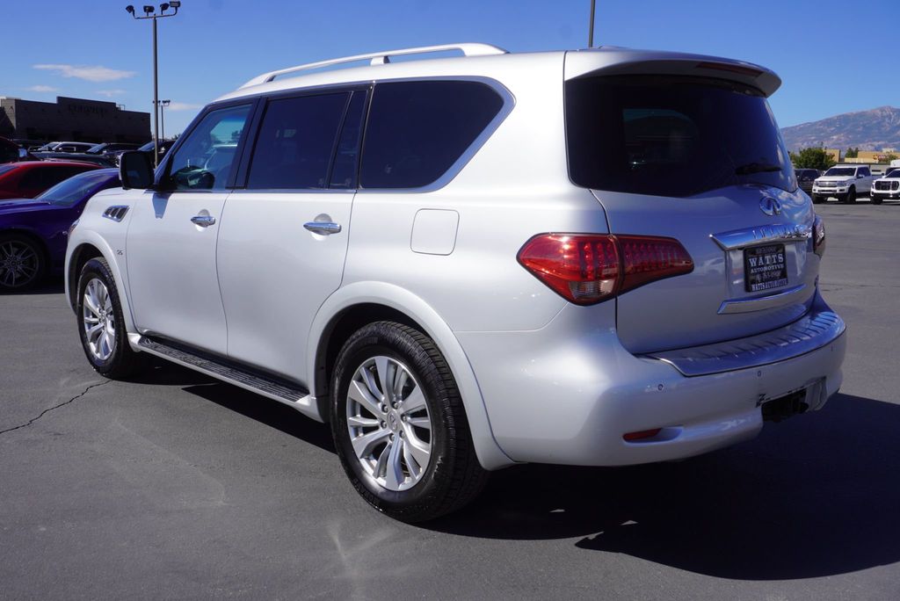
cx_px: 450
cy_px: 300
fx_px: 825
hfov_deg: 57.2
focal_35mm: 33
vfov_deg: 40.0
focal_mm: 22
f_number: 10
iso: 100
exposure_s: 1/250
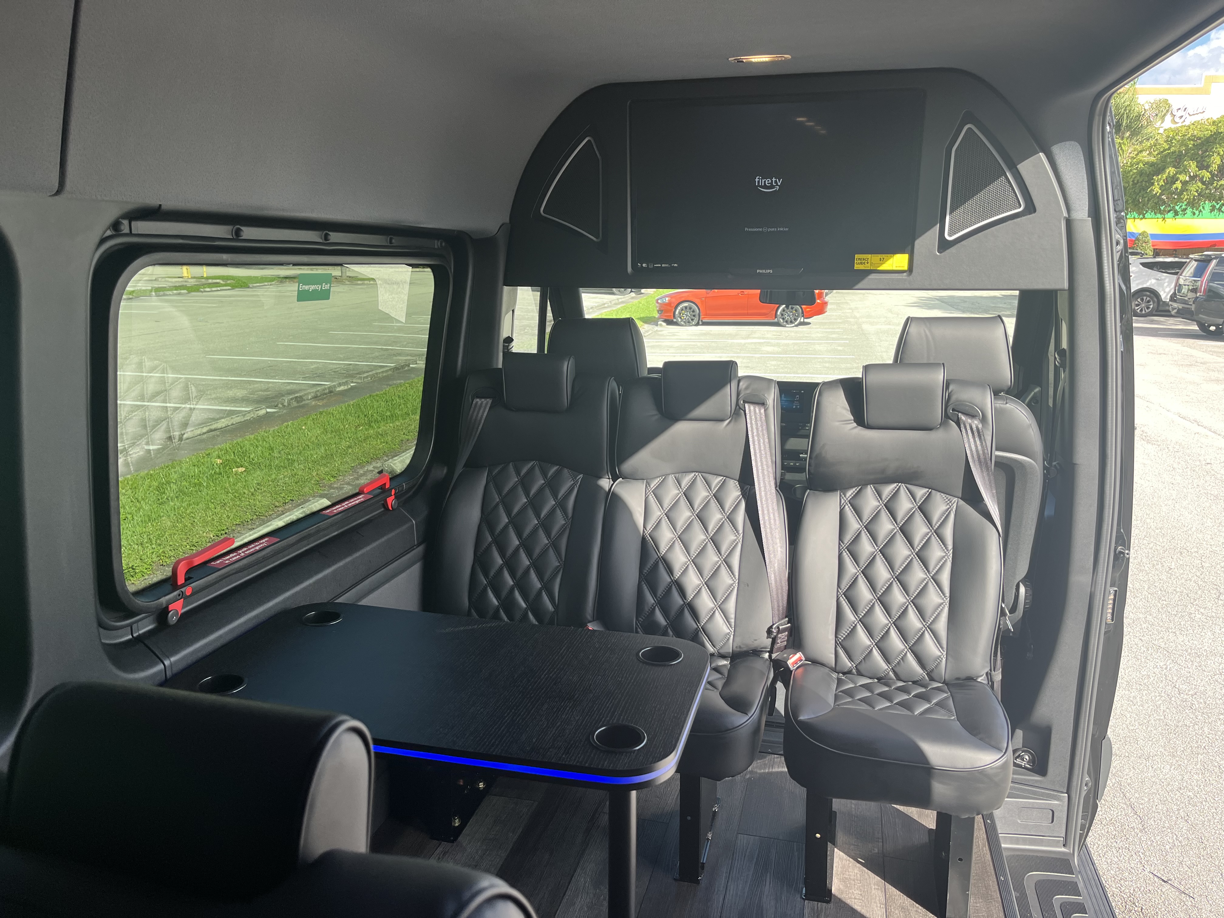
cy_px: 459
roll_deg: -0.3
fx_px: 919
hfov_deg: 67.3
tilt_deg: -14.4
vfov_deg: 53.1
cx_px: 612
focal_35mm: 26
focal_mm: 5.1
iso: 50
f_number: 1.6
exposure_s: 1/296
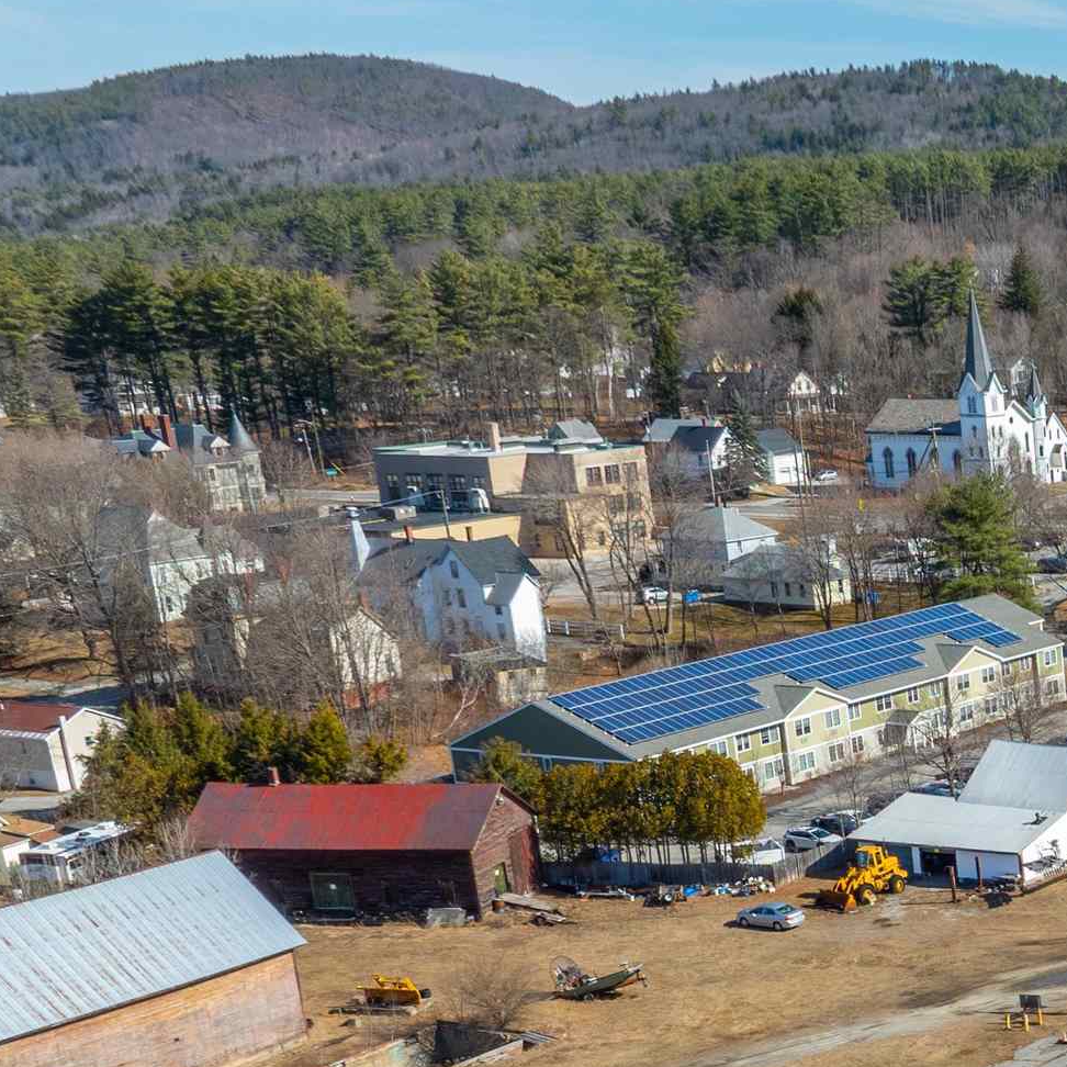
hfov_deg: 21.1
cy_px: 1146
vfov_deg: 24.2
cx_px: 1663
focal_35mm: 67
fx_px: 2337
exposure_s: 1/320
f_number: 6.3
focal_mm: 12.29
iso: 100
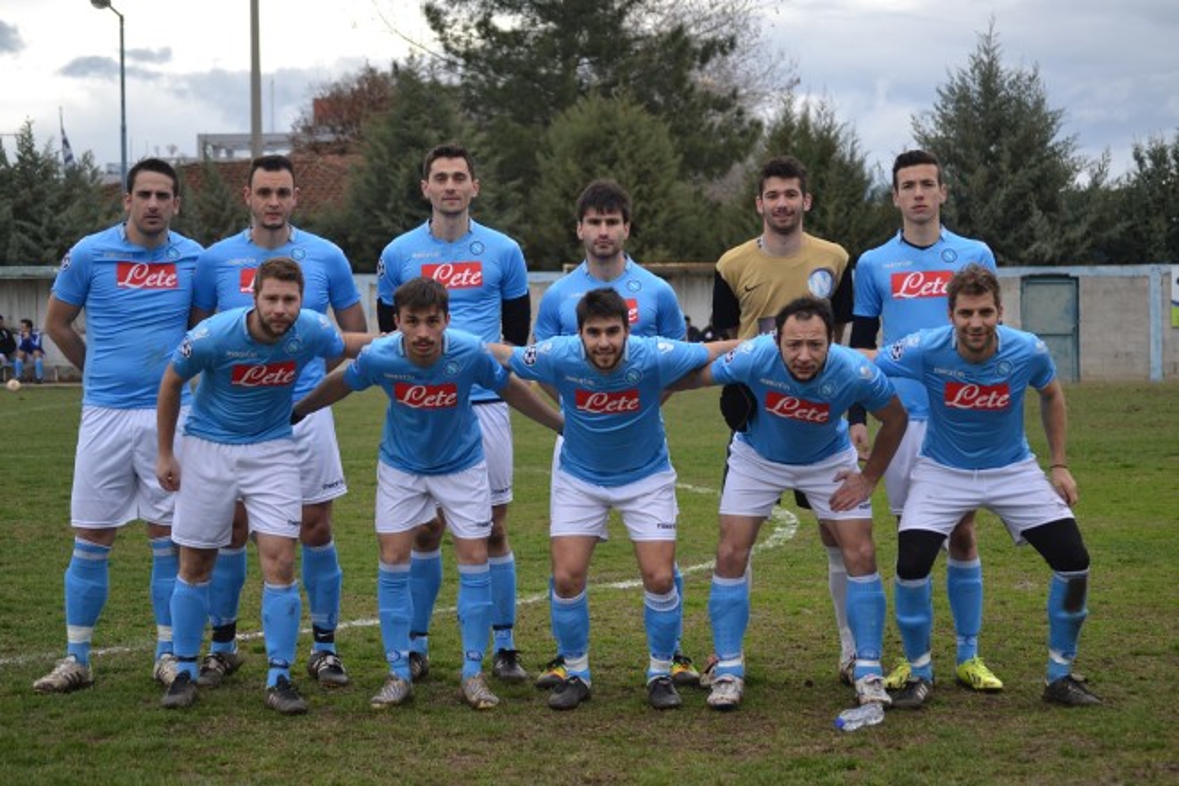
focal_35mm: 99
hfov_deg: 20.6
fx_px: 3242
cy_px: 393
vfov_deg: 13.8
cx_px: 590
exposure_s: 1/1000
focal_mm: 66
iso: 400
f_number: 4.2
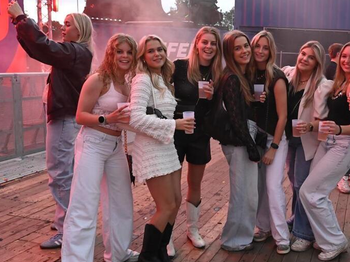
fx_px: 424
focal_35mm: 42
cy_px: 124
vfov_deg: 34.3
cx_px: 252
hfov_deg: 43.7
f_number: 6.3
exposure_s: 1/160
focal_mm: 30
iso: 8000
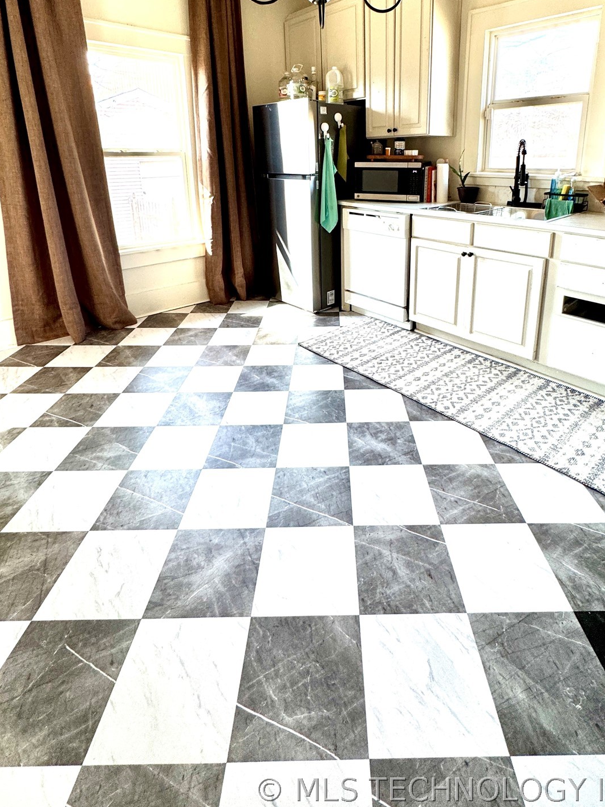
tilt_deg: -13.1
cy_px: 267
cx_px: 336
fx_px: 443
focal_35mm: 19
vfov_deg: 81.7
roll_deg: +1.5
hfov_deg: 68.5
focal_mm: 2.22
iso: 160
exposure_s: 1/99
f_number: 2.2
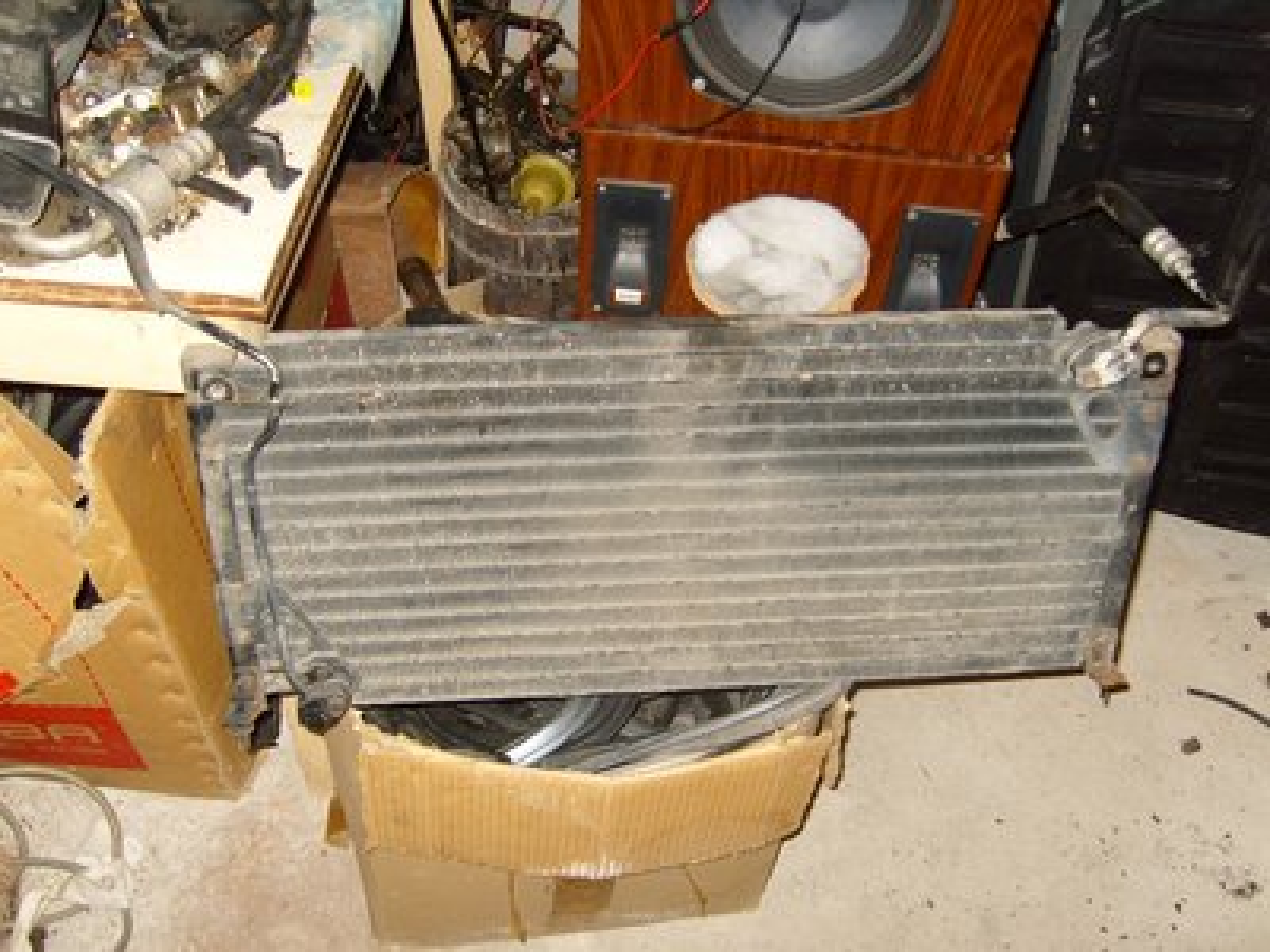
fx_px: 1284
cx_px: 635
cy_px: 476
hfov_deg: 52.6
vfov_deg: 40.7
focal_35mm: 35
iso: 100
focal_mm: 7.4
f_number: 2.8
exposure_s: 1/30
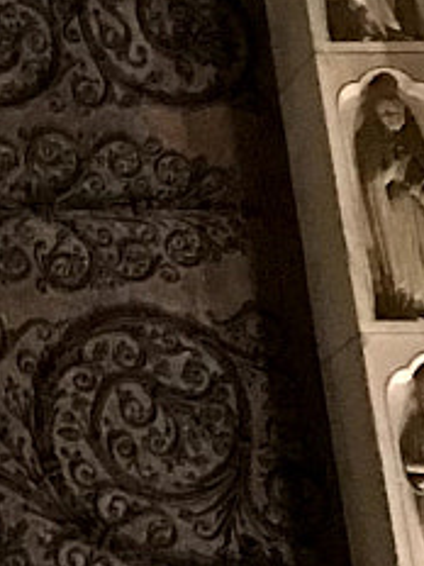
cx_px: -570
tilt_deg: +32.2
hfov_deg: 7.3
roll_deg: -0.4
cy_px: -851
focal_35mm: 193
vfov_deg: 9.1
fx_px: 3152
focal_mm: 3.99
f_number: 1.8
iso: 80
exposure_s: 1/4
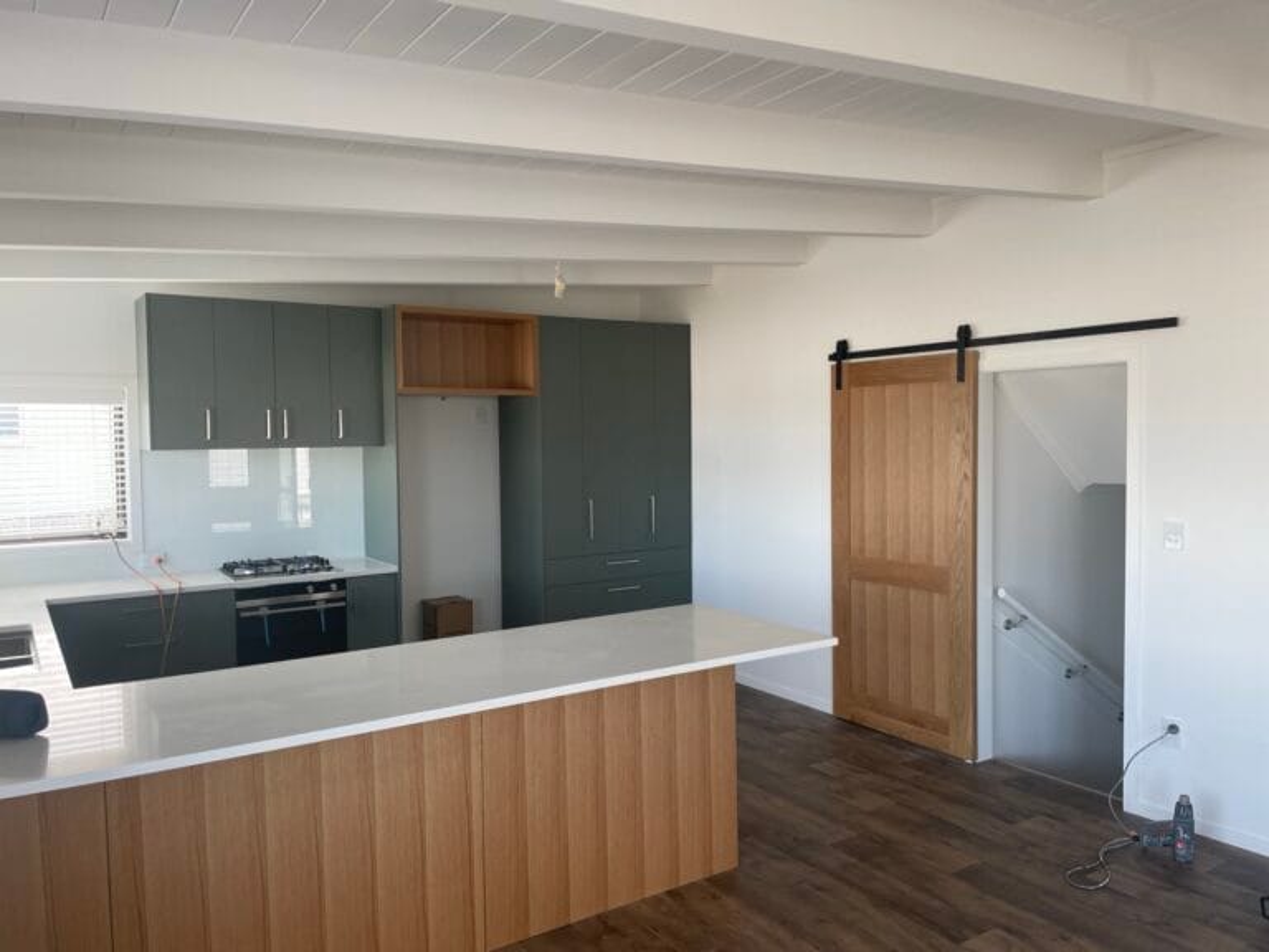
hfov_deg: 67.3
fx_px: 953
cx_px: 634
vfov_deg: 53.1
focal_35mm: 26
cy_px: 476
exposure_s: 1/121
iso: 40
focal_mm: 4.2
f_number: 1.6
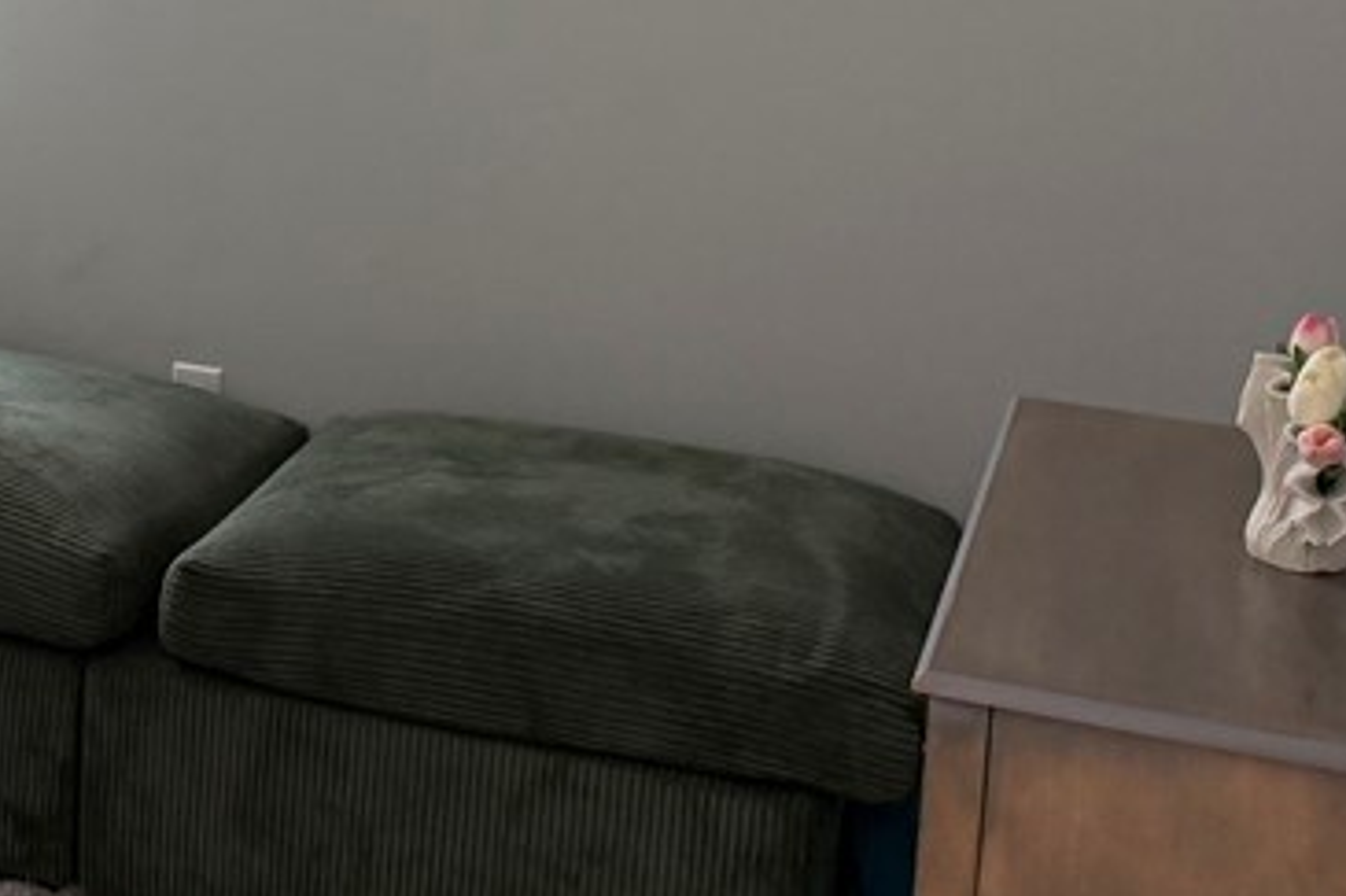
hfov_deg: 25.4
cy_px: -11
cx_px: -336
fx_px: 2616
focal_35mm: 70
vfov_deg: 18.9
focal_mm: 6.76
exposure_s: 1/68
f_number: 1.78
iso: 200
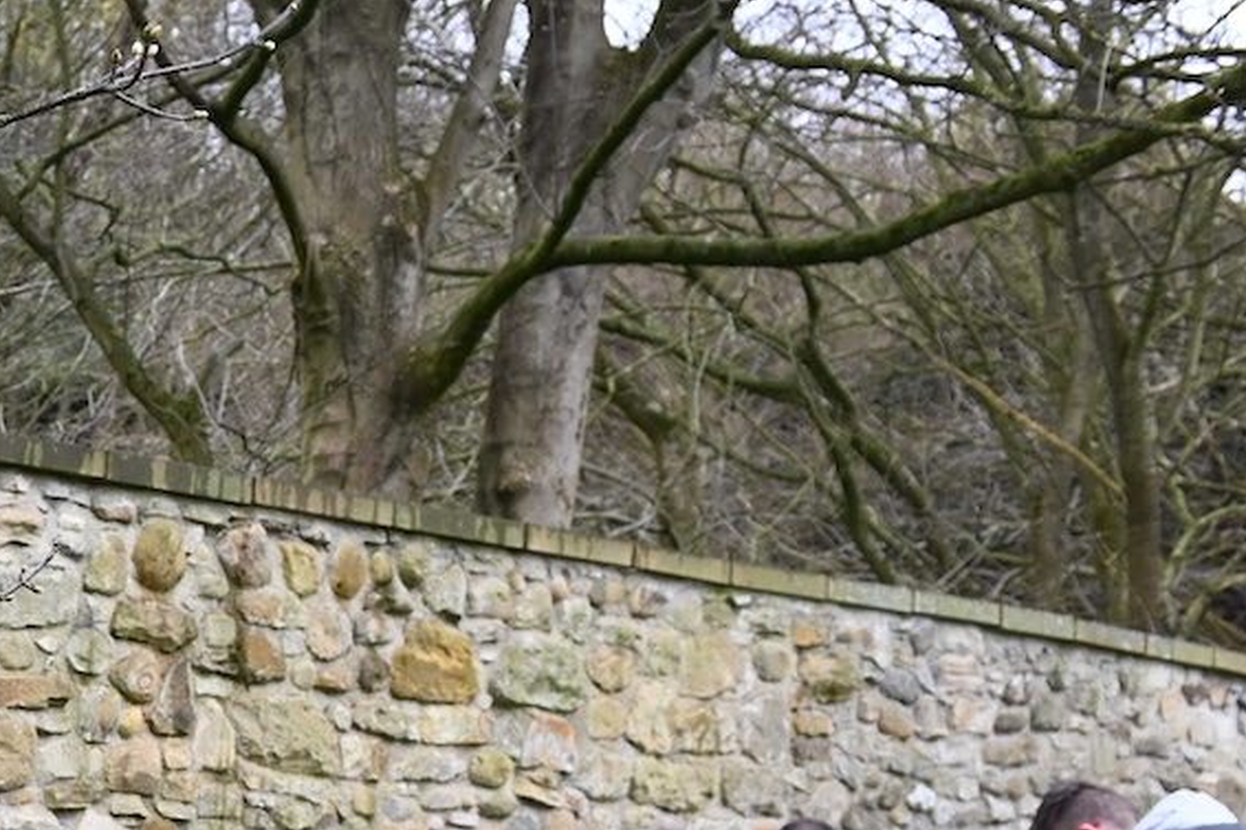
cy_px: 1393
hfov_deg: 16.5
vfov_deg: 11.4
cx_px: -630
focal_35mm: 113
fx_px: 3910
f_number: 6.3
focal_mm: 32
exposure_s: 1/200
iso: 800
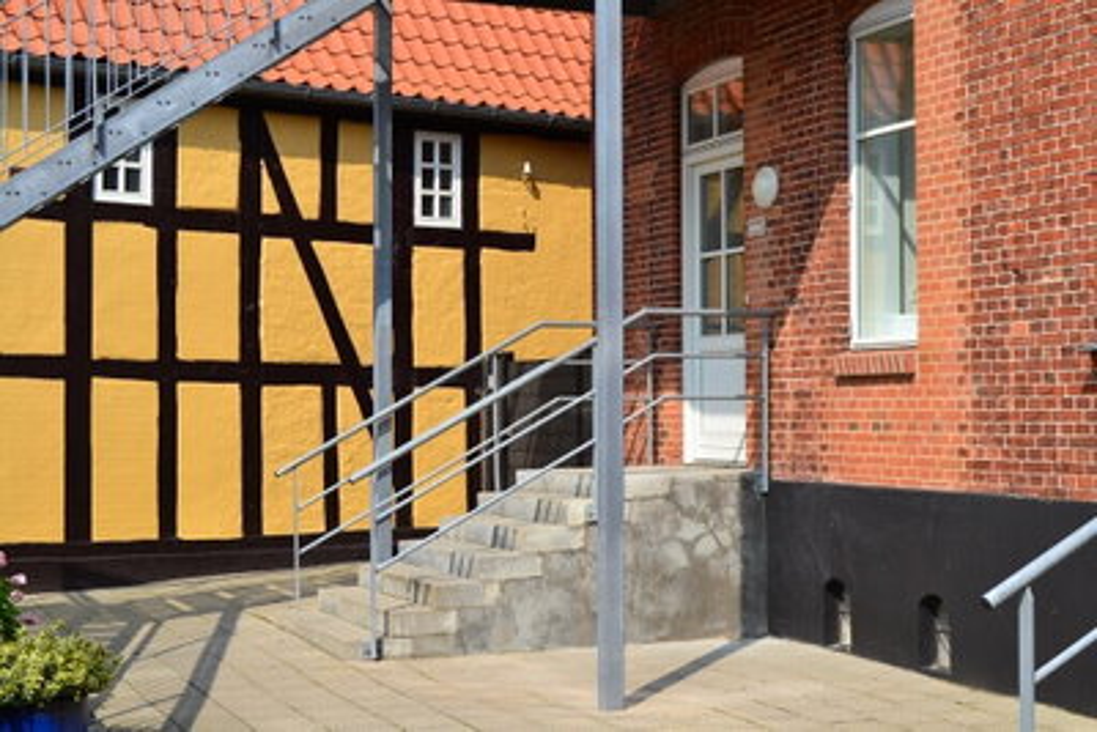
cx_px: 548
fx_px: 1737
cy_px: 366
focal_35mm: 57
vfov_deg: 23.8
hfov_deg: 35.0
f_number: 11
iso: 400
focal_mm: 38
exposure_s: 1/400
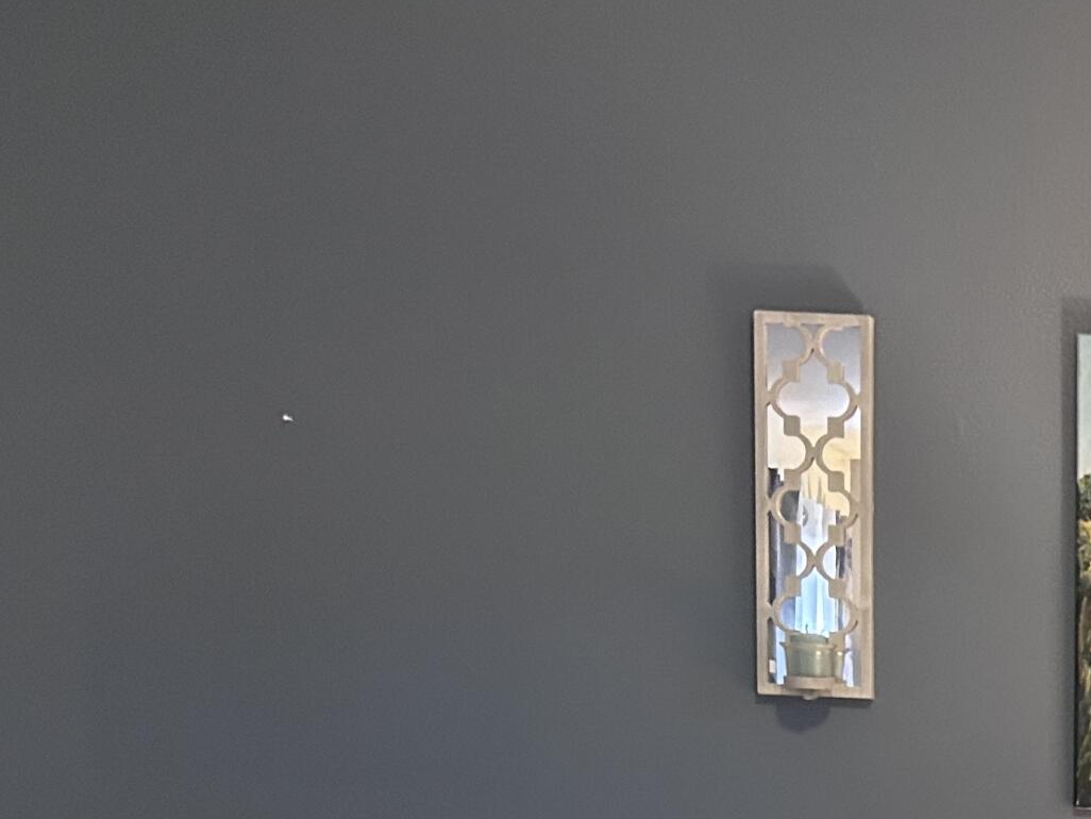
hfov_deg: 23.1
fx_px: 2396
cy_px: 1155
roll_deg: -1.0
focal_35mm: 76
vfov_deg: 17.8
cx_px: 1374
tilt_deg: -8.8
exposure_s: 1/60
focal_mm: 5.7
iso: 400
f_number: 1.5
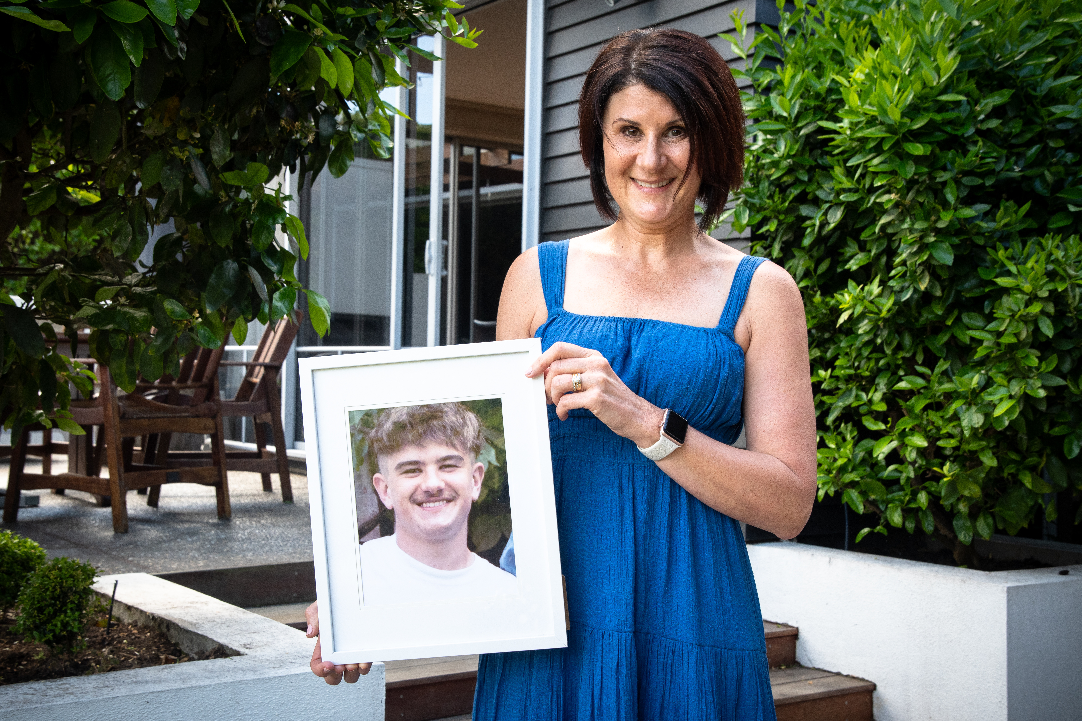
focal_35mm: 45
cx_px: 541
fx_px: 1352
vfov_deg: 29.9
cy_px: 360
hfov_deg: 43.6
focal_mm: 30
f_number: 6.3
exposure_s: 1/250
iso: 400
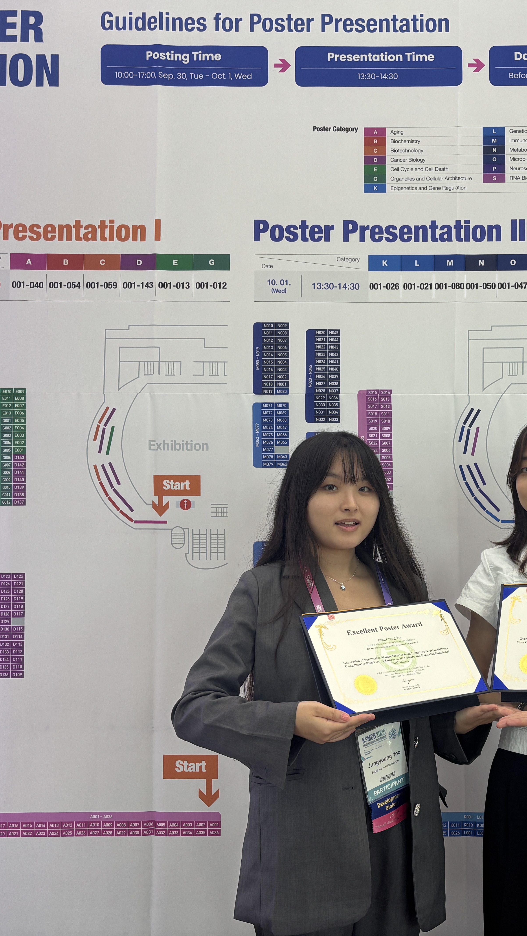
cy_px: 466
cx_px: 452
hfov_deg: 30.1
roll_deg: -0.1
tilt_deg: +2.6
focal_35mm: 38
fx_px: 944
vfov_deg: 52.8
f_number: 1.6
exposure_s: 1/120
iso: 50
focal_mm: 5.96
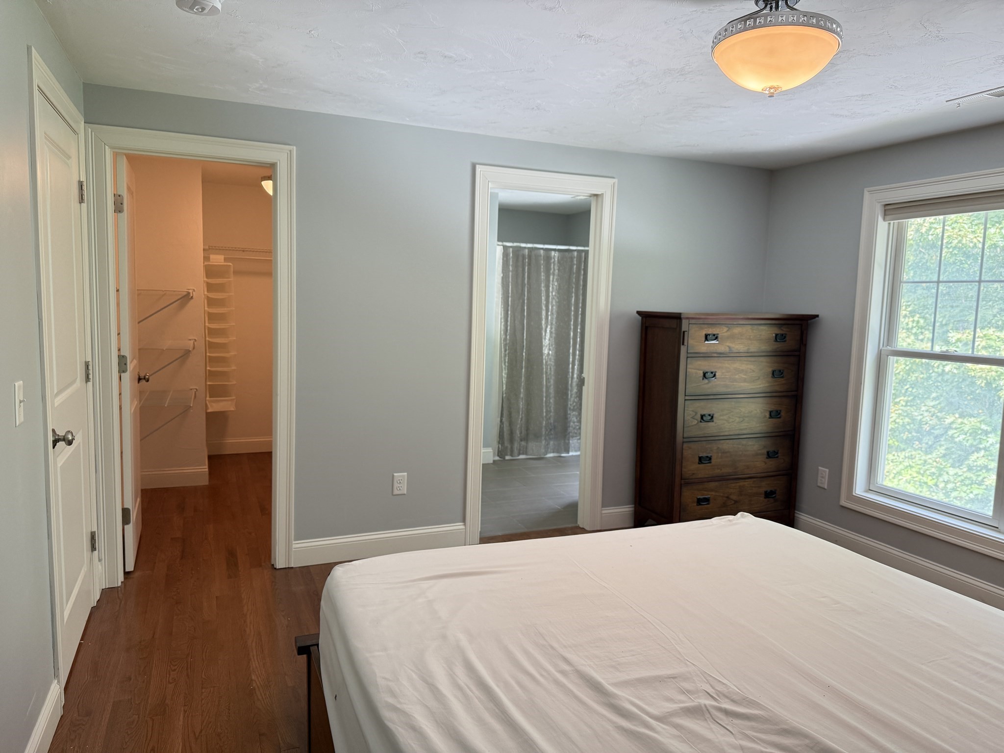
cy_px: 376
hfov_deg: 71.6
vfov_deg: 56.8
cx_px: 502
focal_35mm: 24
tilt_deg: -6.0
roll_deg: -1.6
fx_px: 696
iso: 125
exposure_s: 1/60
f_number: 1.78
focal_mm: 6.76
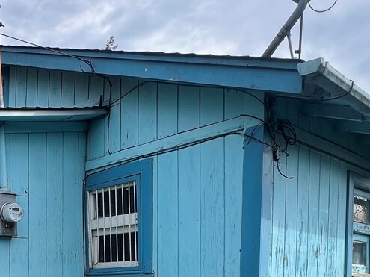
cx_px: 54
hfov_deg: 42.0
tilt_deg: -3.0
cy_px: 294
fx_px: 449
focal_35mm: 42
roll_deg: +1.3
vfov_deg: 31.1
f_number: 1.8
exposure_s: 1/1033
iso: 32
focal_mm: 1.57
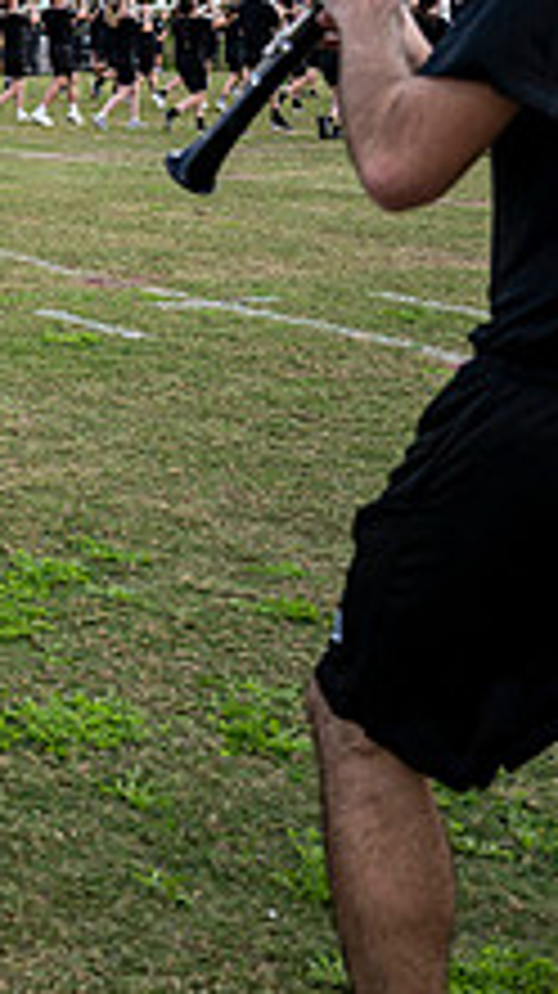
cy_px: 151
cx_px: -544
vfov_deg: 30.8
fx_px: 1739
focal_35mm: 66
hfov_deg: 15.0
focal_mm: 24
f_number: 2.8
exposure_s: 1/1250
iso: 125
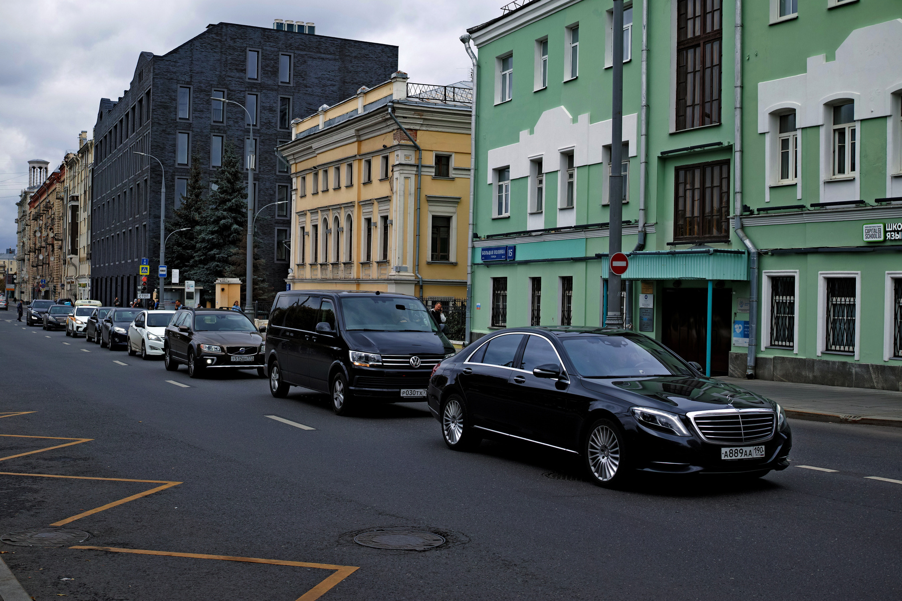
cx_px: 451
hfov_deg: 43.6
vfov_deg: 29.9
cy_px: 300
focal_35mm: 45
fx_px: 1127
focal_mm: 30
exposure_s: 1/250
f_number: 5.6
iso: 100
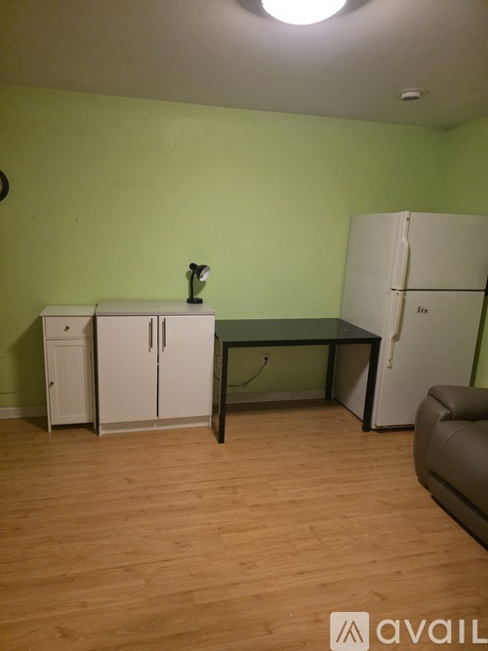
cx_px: 244
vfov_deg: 73.9
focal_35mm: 23
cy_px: 326
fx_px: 432
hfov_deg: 58.9
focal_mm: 6.3
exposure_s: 1/120
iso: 1250
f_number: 1.7
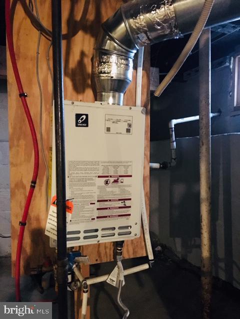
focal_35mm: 29
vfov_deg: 61.7
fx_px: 268
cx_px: 120
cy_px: 160
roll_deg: +1.7
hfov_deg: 48.2
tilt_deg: -1.1
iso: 1000
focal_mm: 4.15
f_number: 2.2
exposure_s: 1/17
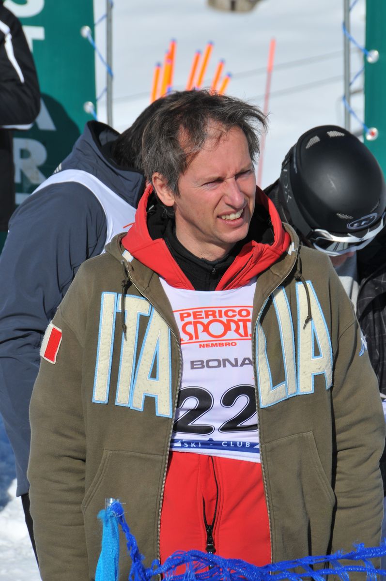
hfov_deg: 4.6
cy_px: 290
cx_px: 193
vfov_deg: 6.9
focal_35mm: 300
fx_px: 4837
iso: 200
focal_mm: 200
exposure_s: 1/500
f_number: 13
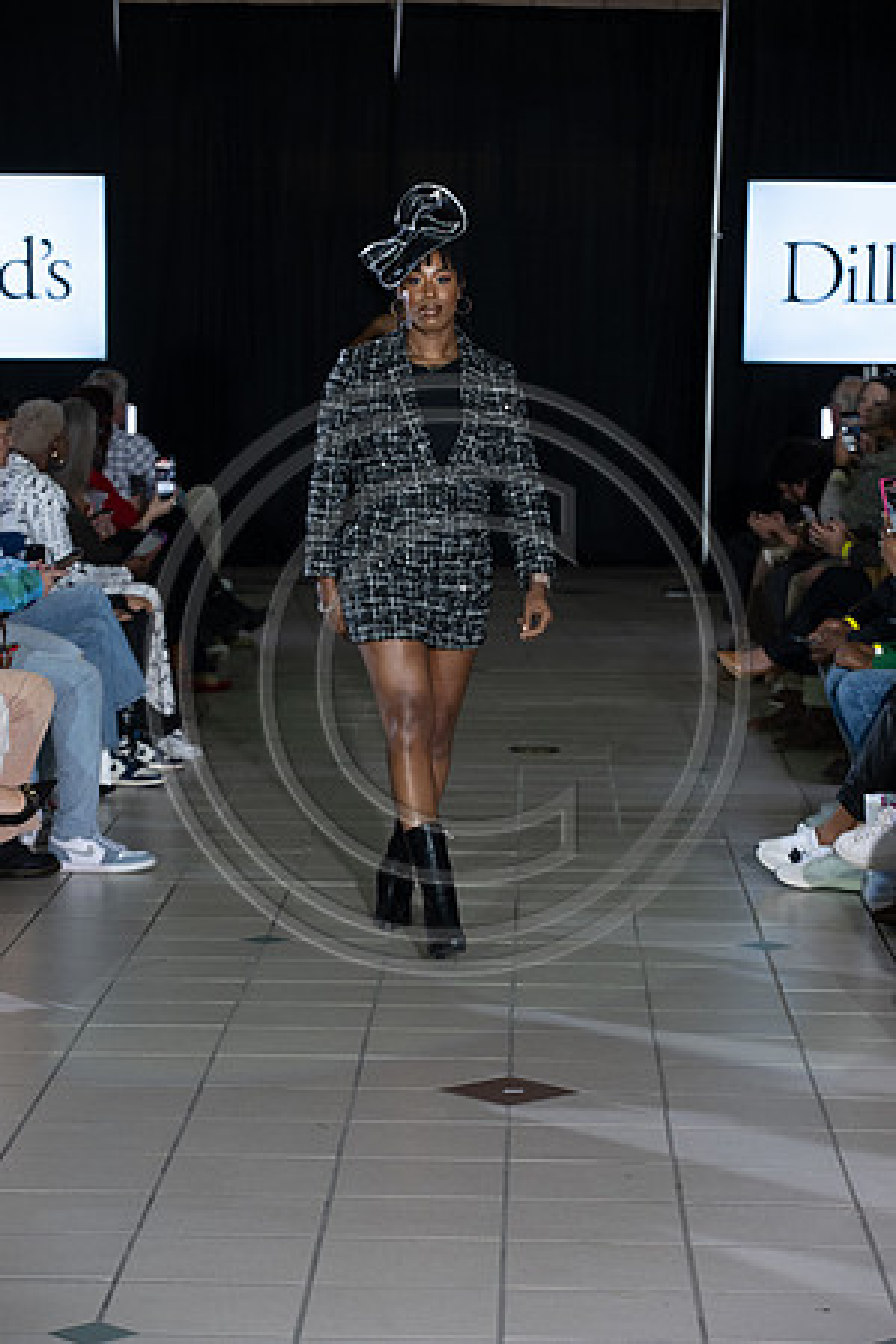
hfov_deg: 13.4
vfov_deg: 20.0
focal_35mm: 102
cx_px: 448
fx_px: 3808
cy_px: 672
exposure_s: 1/160
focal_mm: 102
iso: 1250
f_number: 5
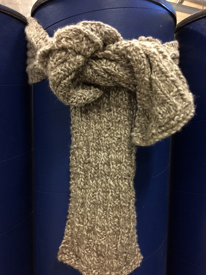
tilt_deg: -6.0
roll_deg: -0.3
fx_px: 230
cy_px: 138
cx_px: 103
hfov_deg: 48.2
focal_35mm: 29
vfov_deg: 61.7
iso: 320
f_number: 2.2
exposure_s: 1/25
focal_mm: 4.15
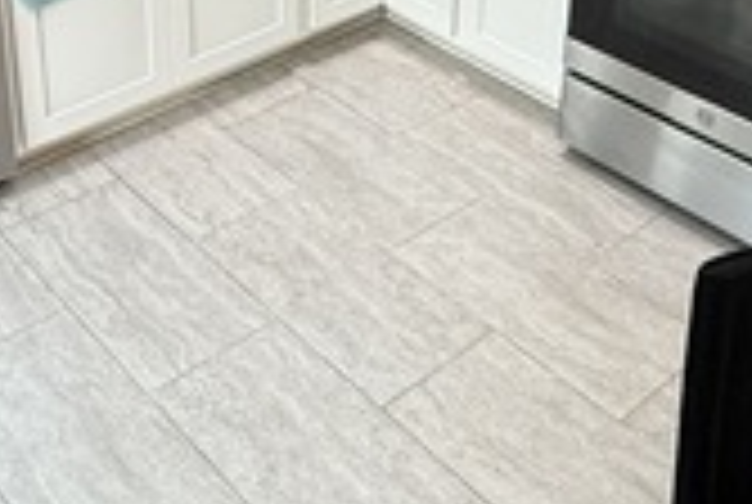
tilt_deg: -21.7
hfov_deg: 34.4
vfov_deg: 21.4
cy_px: -135
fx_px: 1214
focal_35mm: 58
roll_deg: -0.6
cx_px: 344
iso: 320
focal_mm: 2.22
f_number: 2.2
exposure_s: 1/60
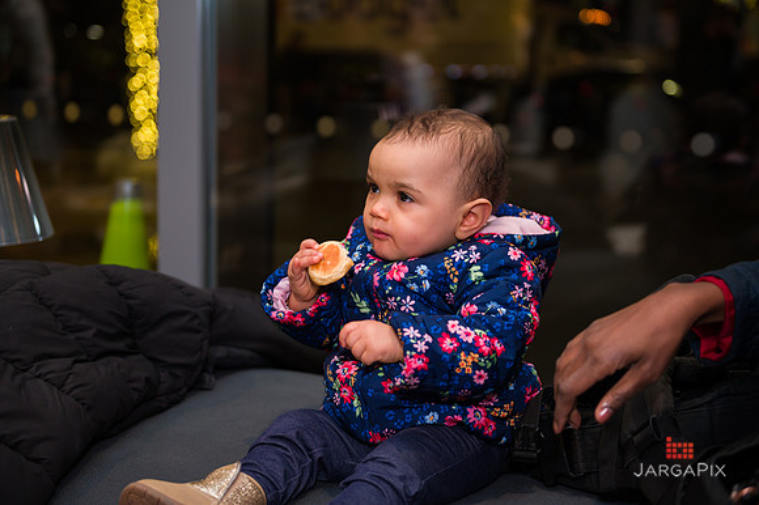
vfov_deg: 24.2
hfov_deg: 35.7
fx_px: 1180
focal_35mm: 56
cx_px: 380
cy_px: 252
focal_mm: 56
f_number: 3.2
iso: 400
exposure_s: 1/200
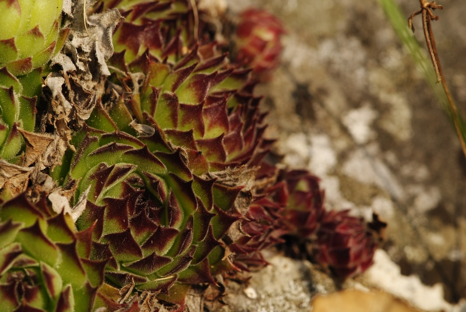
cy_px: 156
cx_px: 233
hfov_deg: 16.0
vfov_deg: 10.8
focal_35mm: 128
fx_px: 1653
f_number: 8
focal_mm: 85
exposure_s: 1/250
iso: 100
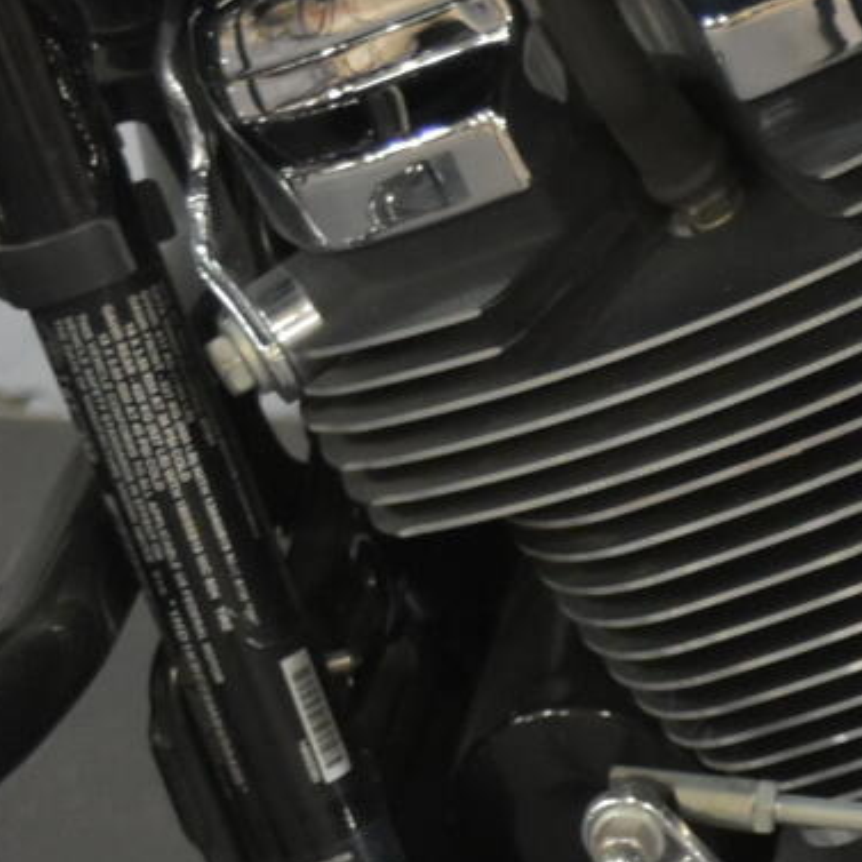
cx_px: 1502
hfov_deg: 8.3
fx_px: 5719
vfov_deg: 8.6
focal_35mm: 203
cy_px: 808
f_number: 4.5
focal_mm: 30
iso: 1600
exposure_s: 1/20
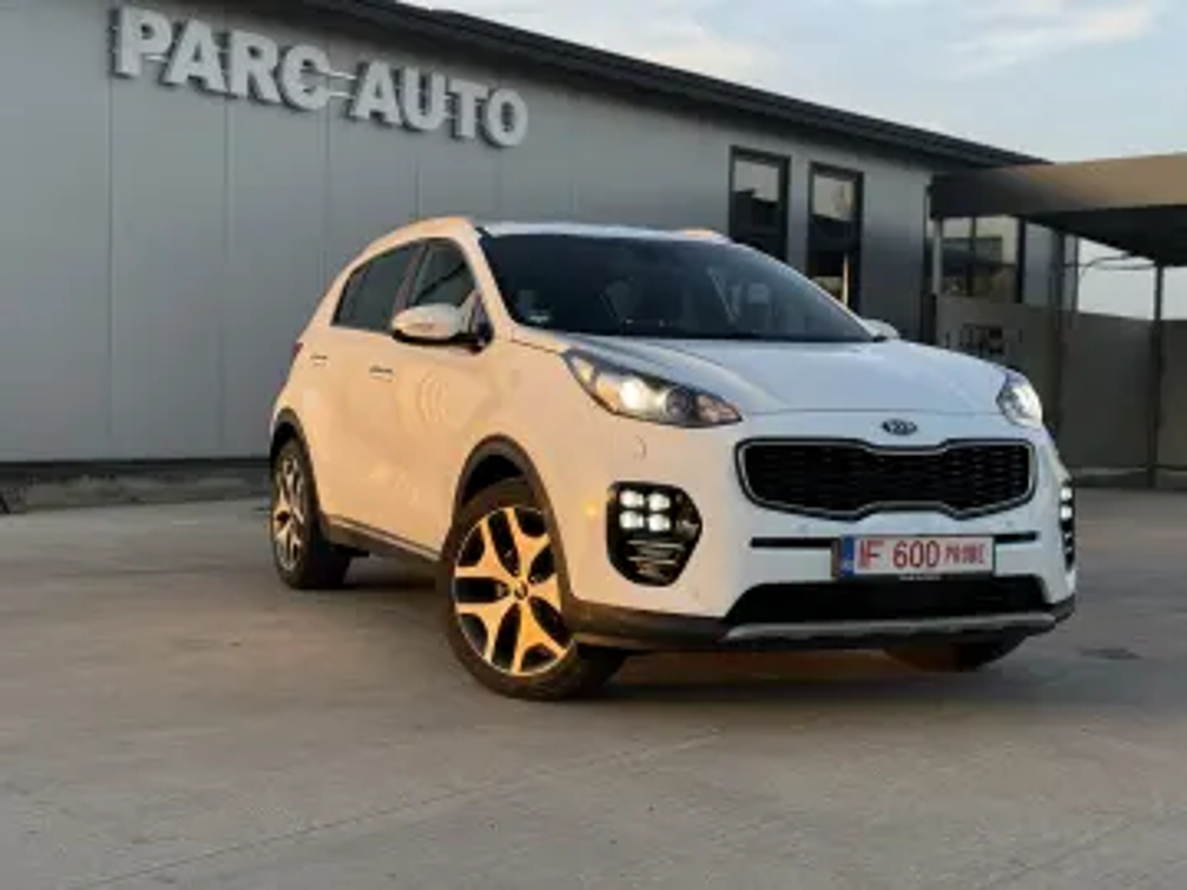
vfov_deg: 30.3
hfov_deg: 39.7
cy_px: 445
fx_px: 1646
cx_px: 594
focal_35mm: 48
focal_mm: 6.76
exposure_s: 1/810
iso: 100
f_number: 1.78
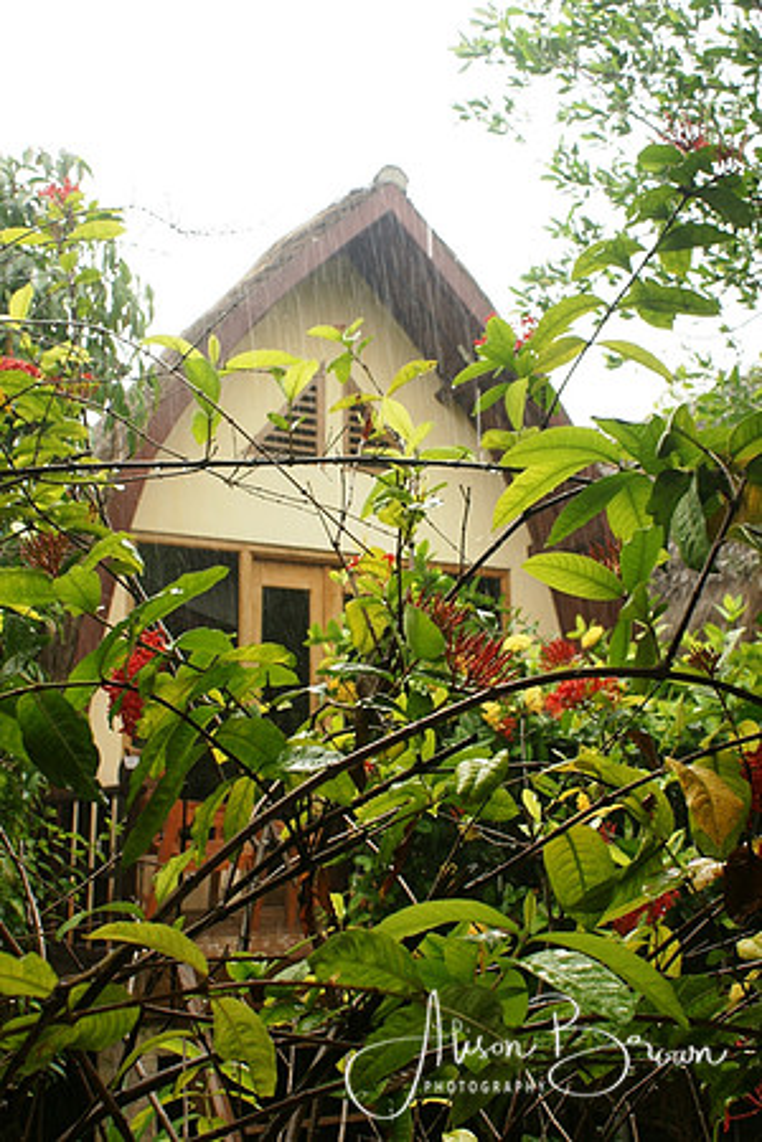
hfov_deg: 34.2
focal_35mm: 39
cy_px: 571
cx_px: 381
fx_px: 1238
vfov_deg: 49.6
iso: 200
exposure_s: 1/80
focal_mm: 26
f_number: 6.3
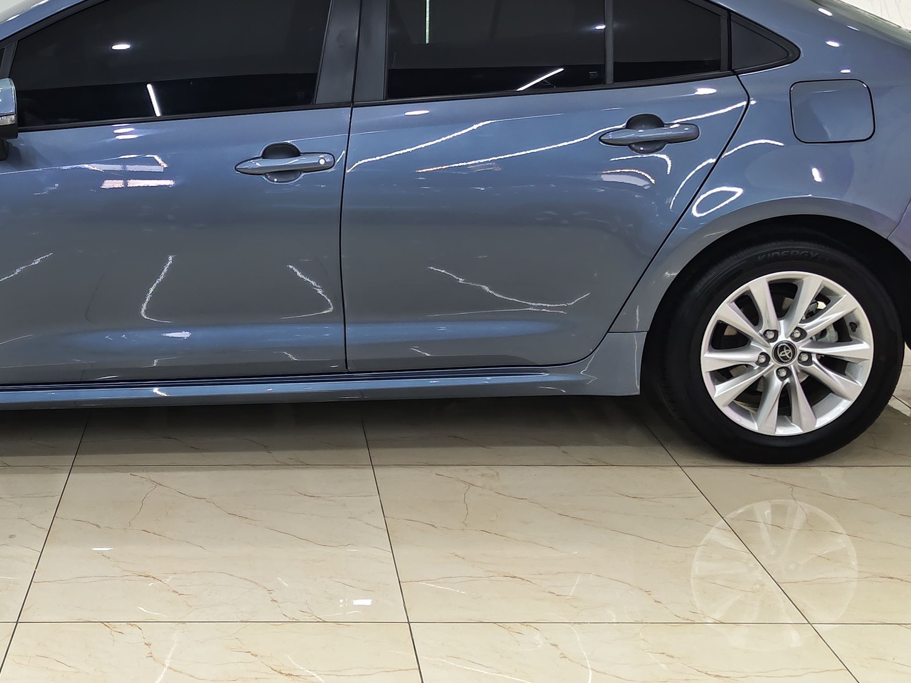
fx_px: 1290
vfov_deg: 29.2
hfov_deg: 37.8
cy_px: 167
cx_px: 216
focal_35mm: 49
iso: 359
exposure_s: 1/50
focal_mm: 5.56
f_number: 1.88
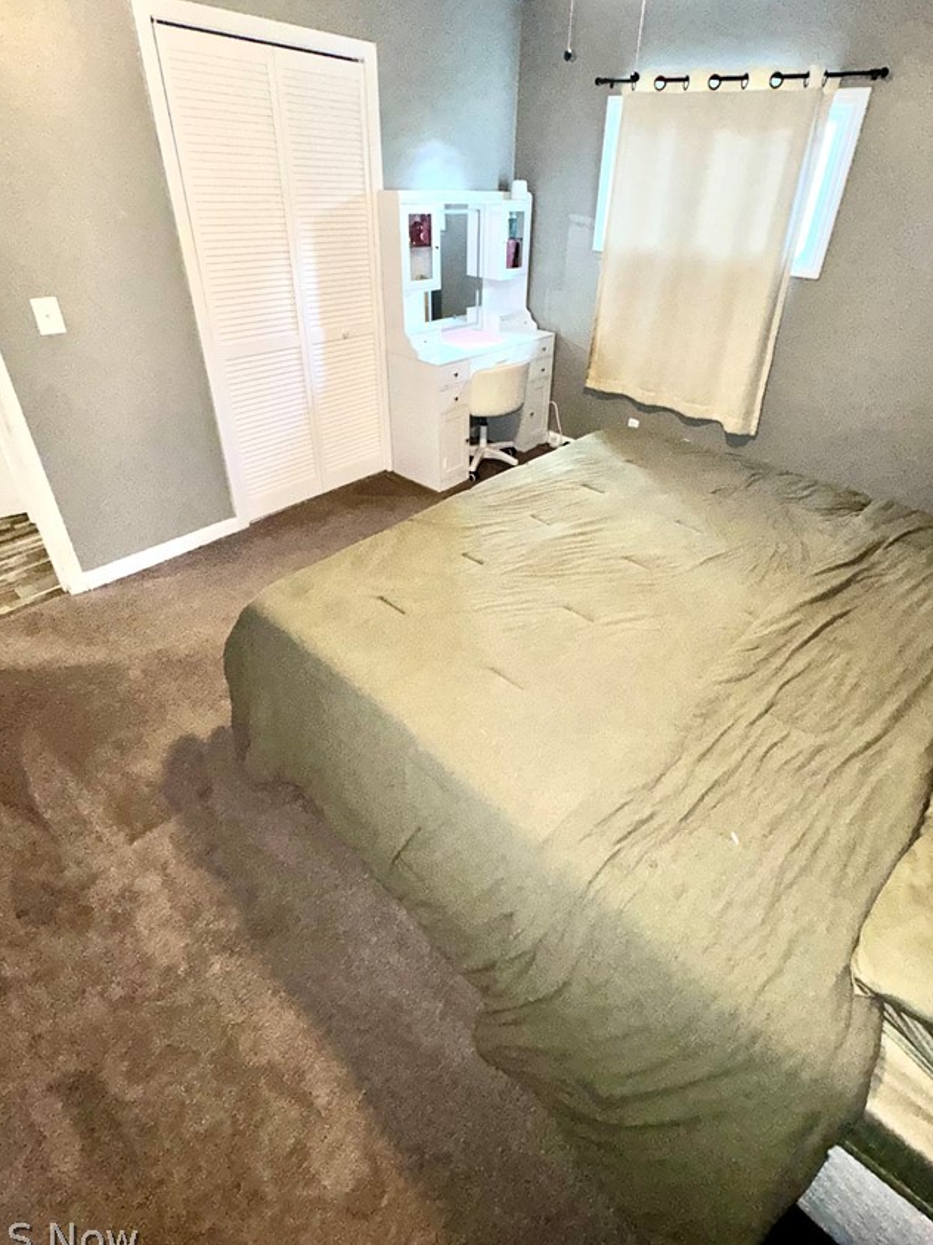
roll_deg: -3.3
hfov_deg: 74.6
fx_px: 611
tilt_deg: -30.3
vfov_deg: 90.2
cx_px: 502
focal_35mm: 17
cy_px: 517
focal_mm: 2.22
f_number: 2.2
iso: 250
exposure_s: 1/60
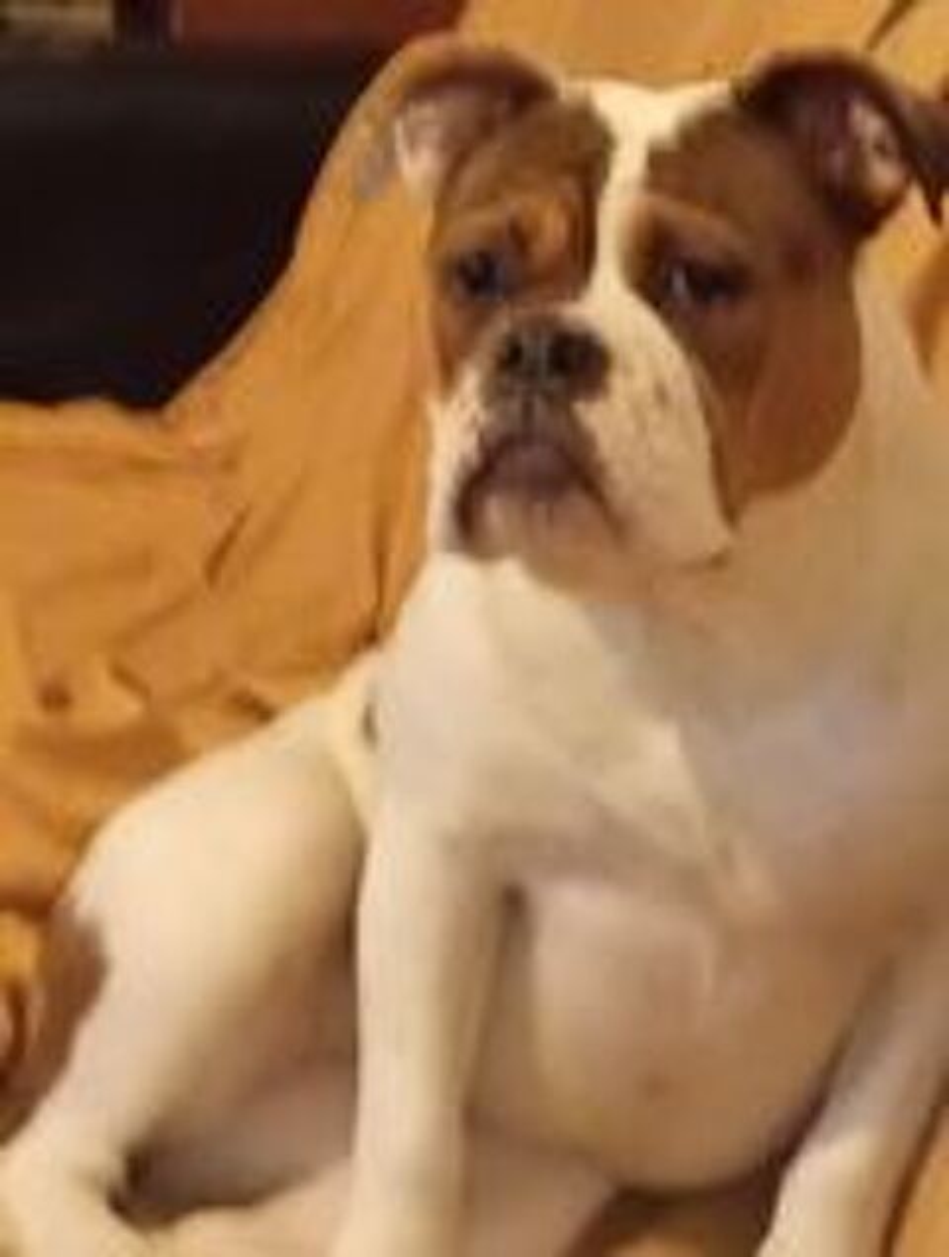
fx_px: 4478
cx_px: 474
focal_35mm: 123
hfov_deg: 12.1
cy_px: 628
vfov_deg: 16.0
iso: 5603
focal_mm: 4.22
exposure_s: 1/20
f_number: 1.8
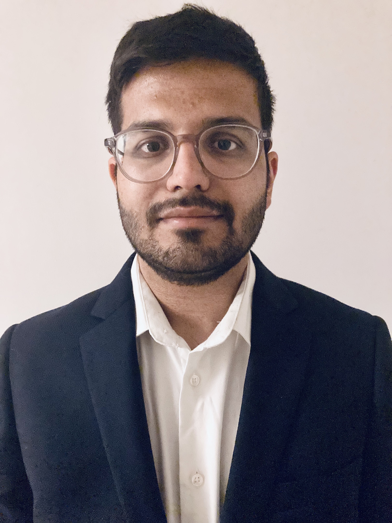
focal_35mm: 28
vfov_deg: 63.4
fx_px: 423
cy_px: 262
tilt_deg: -8.0
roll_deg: +0.2
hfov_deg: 49.7
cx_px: 196
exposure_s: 1/15
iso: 2000
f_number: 1.8
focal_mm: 3.99
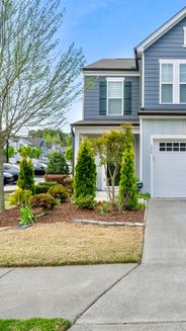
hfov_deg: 35.5
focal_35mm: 32
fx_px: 281
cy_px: 167
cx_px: 148
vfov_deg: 61.0
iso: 80
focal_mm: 20
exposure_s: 1/40
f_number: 7.1
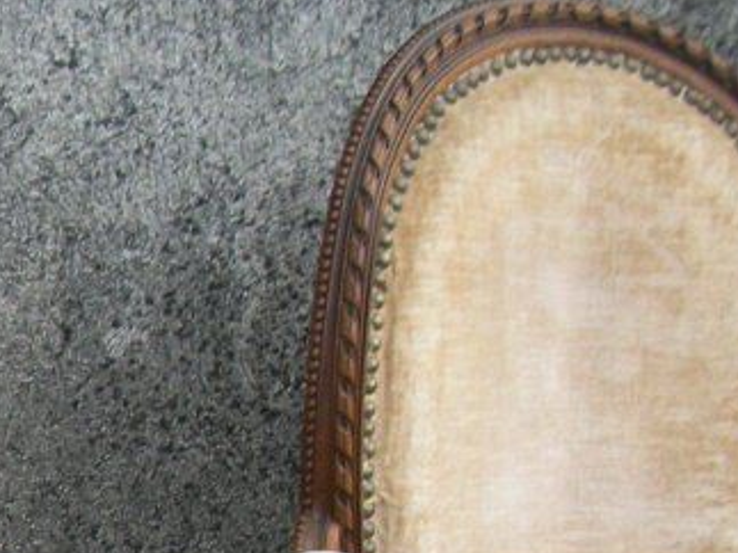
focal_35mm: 127
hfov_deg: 14.1
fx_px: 2707
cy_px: 944
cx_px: -494
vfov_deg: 11.0
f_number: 8.8
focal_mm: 5.7
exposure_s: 1/50
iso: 80
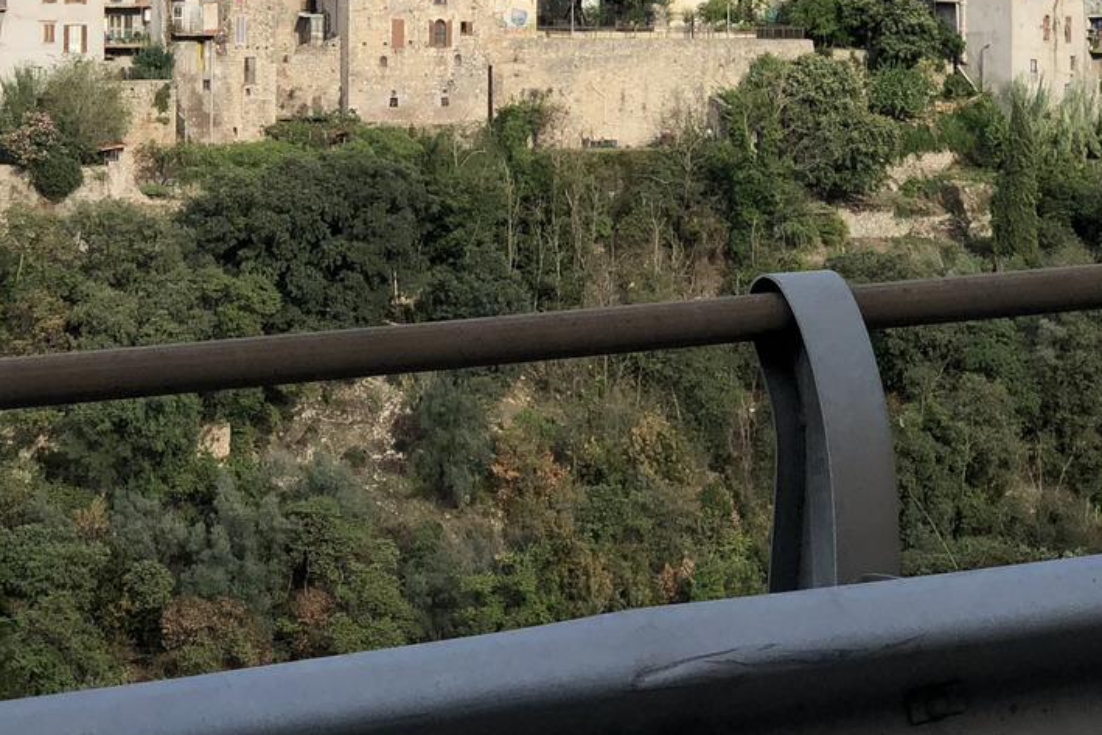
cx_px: 396
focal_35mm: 122
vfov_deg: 11.0
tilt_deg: +3.2
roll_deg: +0.8
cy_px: -182
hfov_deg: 16.8
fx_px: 3735
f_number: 2.4
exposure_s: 1/810
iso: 16
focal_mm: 6
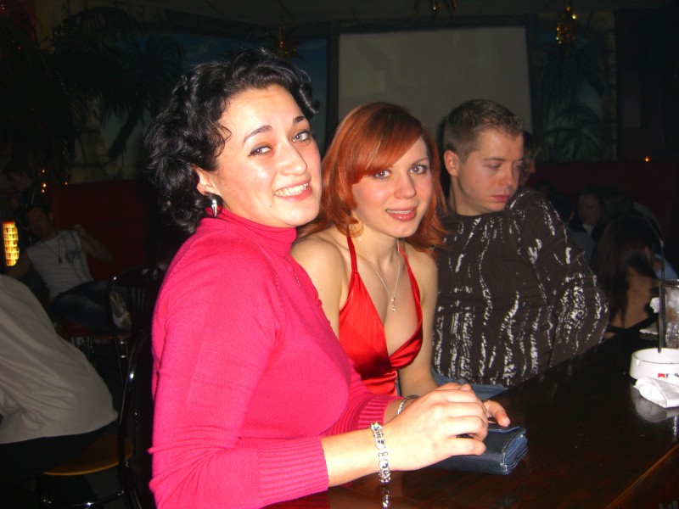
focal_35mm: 38
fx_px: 745
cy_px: 254
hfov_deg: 49.0
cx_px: 340
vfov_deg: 37.7
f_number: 2.8
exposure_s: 1/60
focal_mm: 7.9
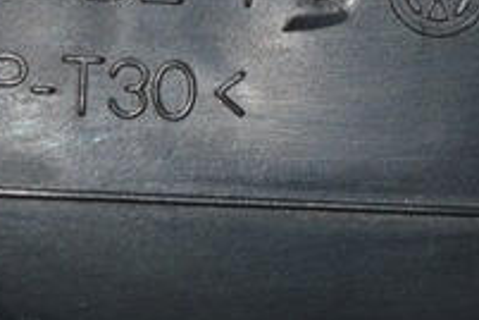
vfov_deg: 5.2
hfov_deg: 7.8
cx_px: 193
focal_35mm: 263
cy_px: -135
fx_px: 3494
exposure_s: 1/60
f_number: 8
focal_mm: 55
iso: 100
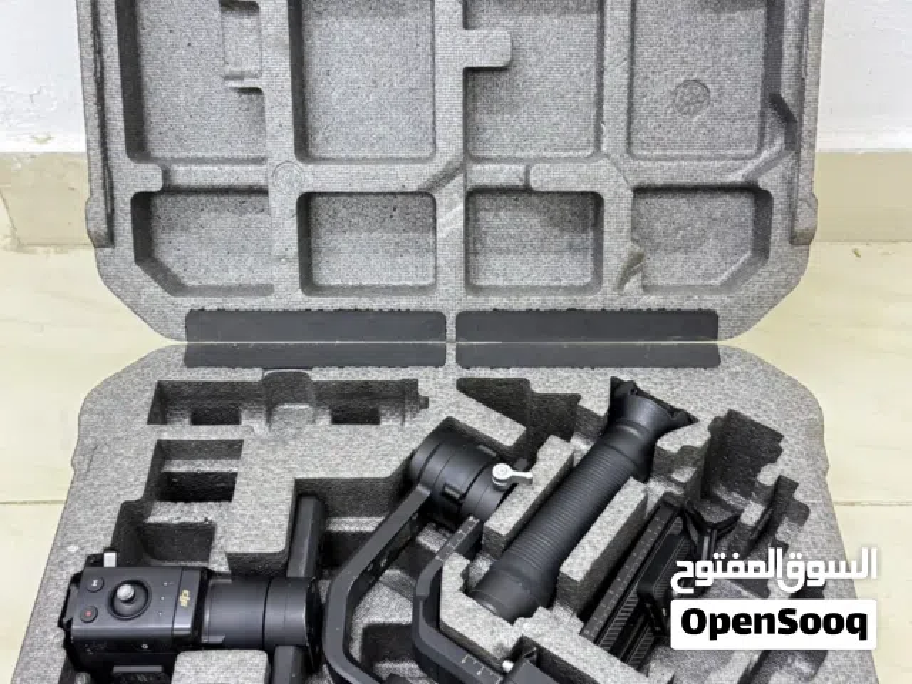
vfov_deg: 56.8
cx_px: 456
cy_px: 342
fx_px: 632
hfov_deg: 71.6
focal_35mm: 24
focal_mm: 6.76
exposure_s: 1/25
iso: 800
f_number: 1.78
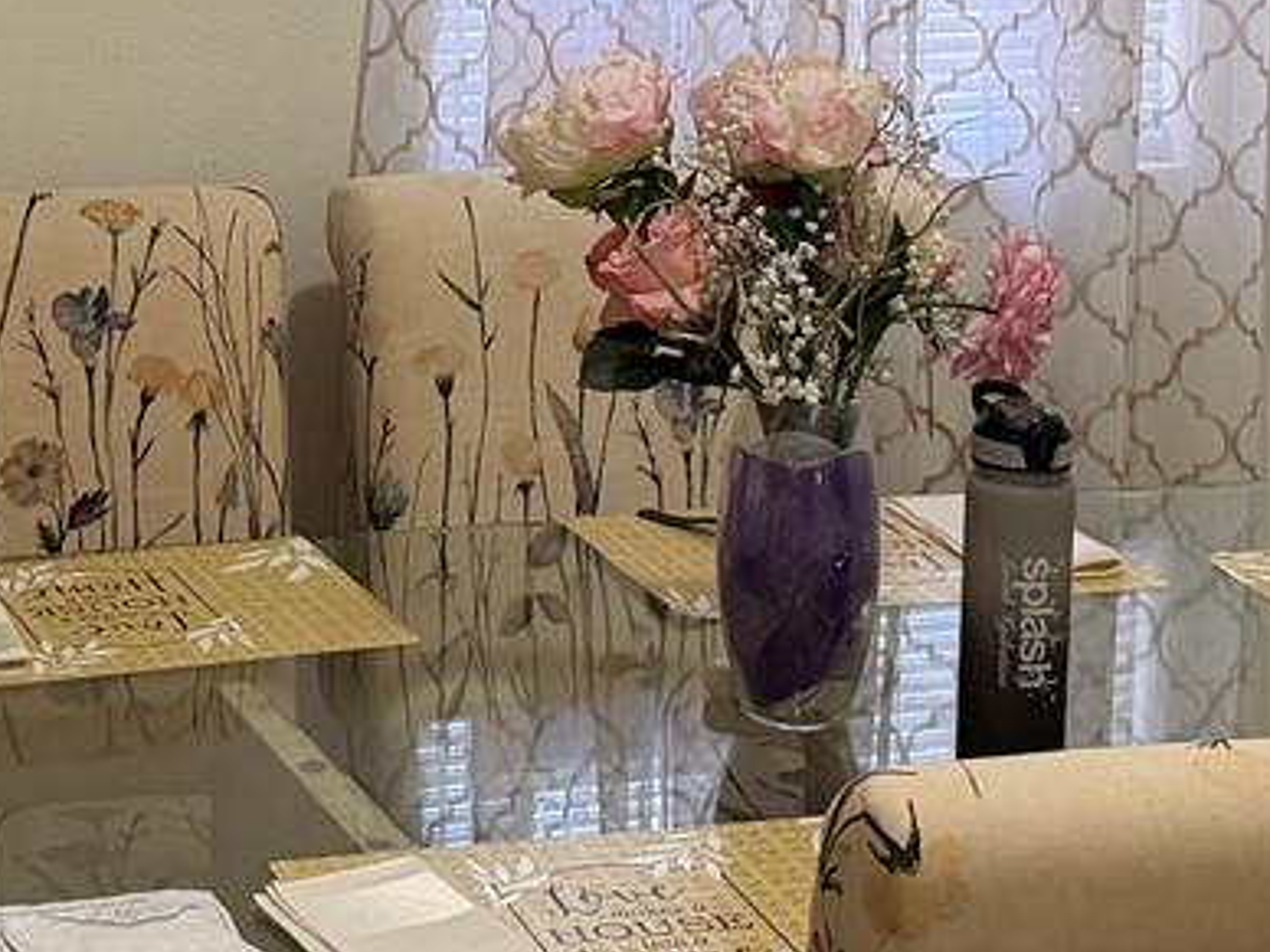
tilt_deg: -8.9
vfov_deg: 14.7
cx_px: 347
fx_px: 3632
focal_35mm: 99
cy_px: -39
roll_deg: -1.5
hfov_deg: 19.7
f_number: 1.78
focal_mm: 6.76
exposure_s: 1/60
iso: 250
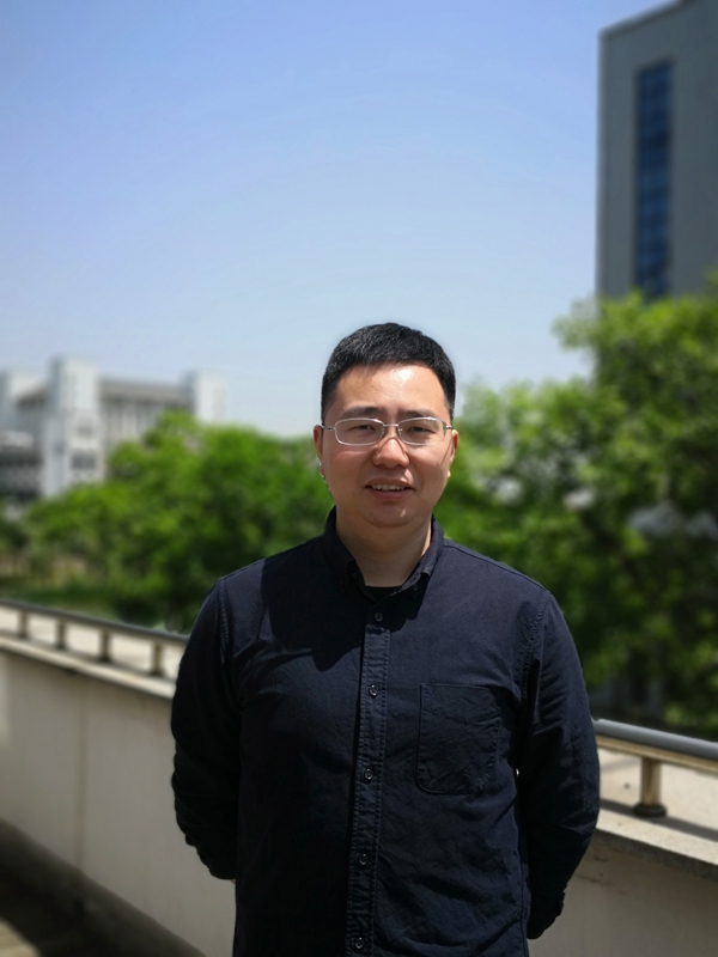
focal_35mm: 36
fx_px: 996
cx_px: 359
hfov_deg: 39.7
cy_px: 478
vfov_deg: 51.4
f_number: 1.6
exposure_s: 1/1715
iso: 50
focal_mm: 3.95
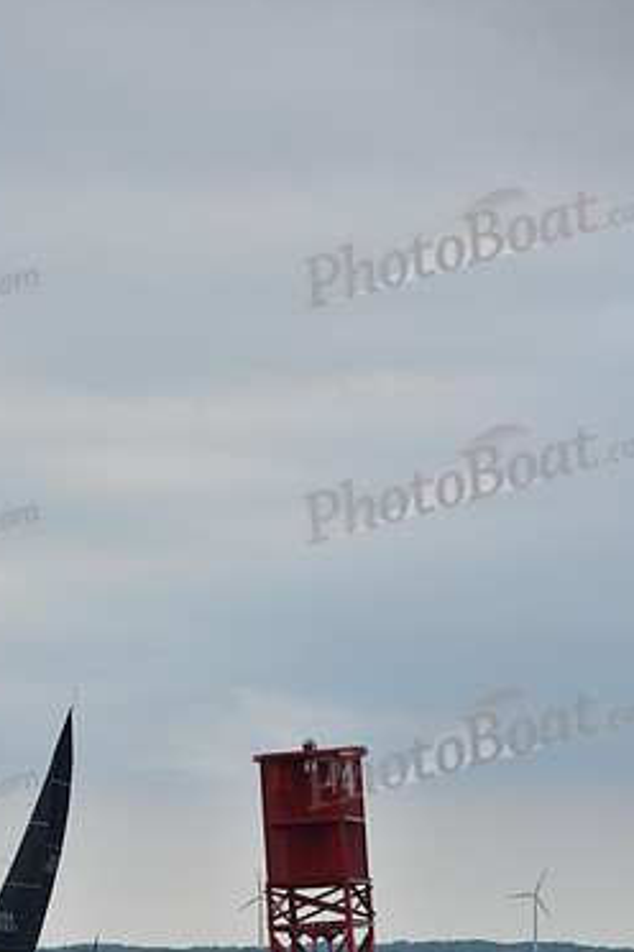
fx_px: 7211
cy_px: 647
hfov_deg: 5.0
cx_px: 173
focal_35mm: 273
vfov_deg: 7.5
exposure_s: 1/800
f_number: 6.3
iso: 400
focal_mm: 175
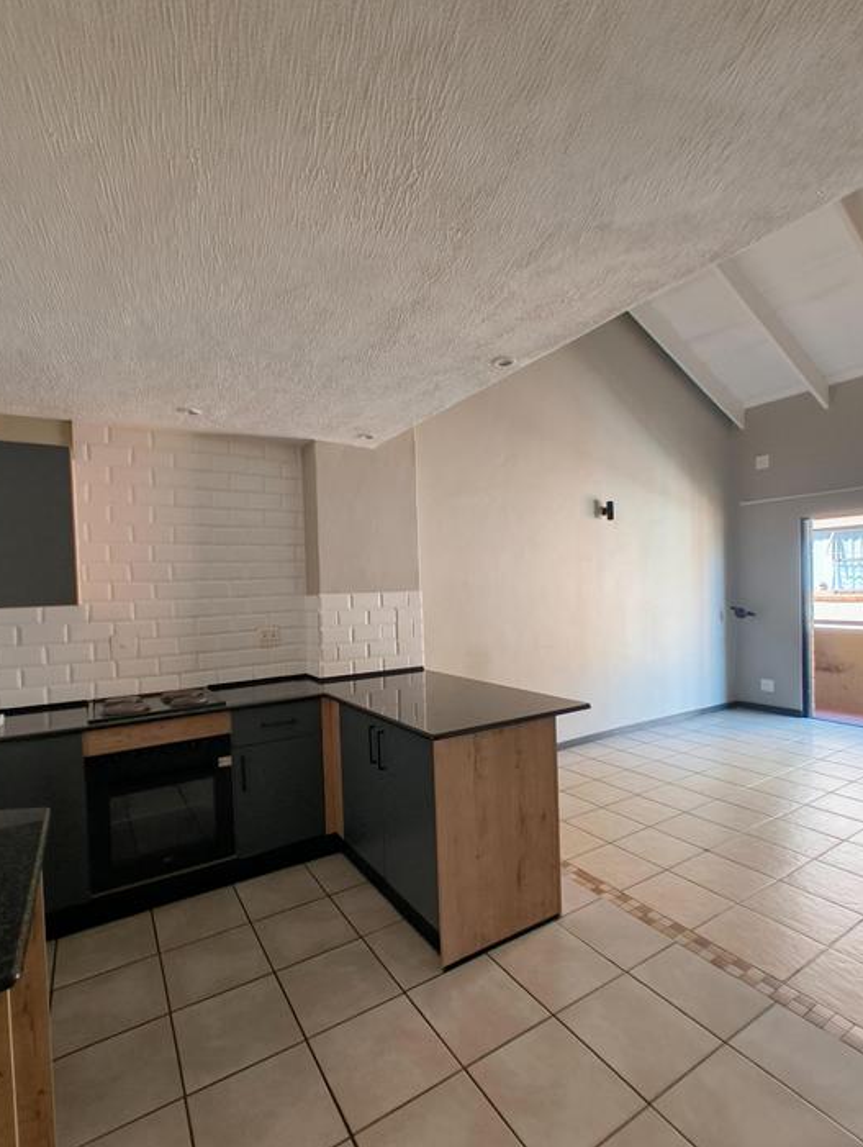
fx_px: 531
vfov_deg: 94.4
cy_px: 598
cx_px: 418
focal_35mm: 16
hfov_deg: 78.2
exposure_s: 1/50
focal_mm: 2.15
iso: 800
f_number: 2.2
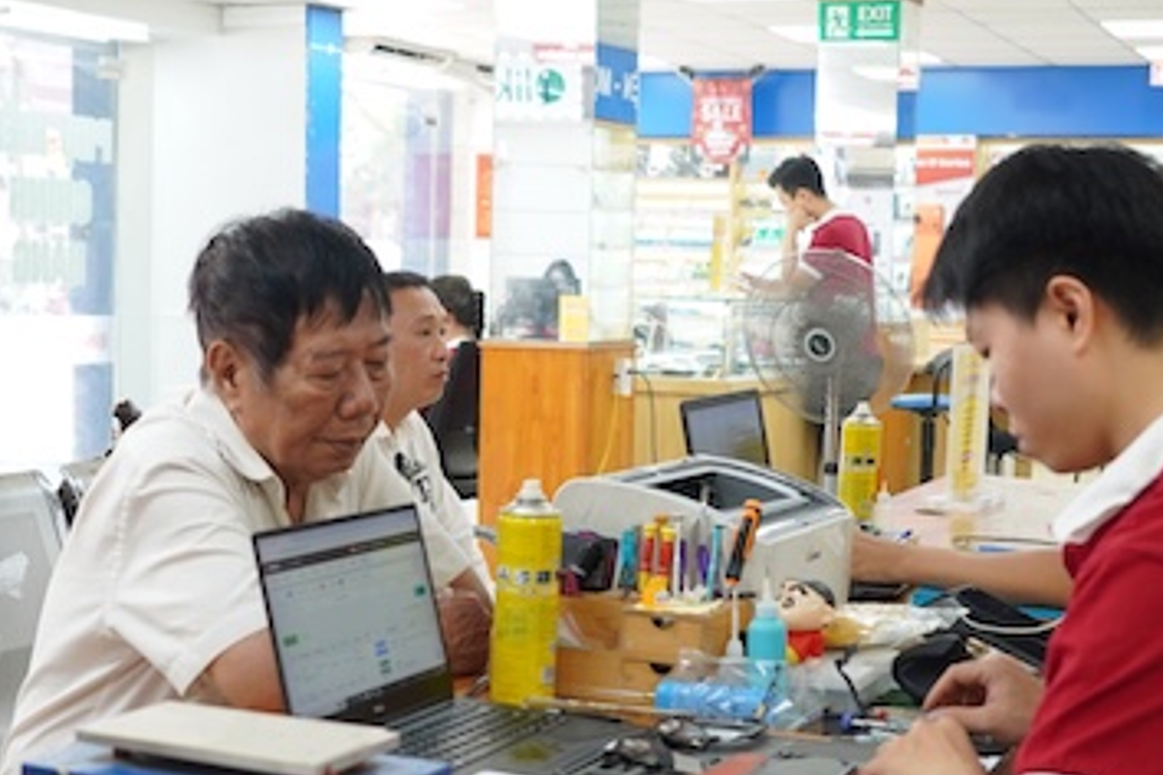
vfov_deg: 21.7
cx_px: 529
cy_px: 420
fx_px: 2020
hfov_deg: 32.1
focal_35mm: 63
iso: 400
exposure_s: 1/125
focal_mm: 24.6
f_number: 2.8
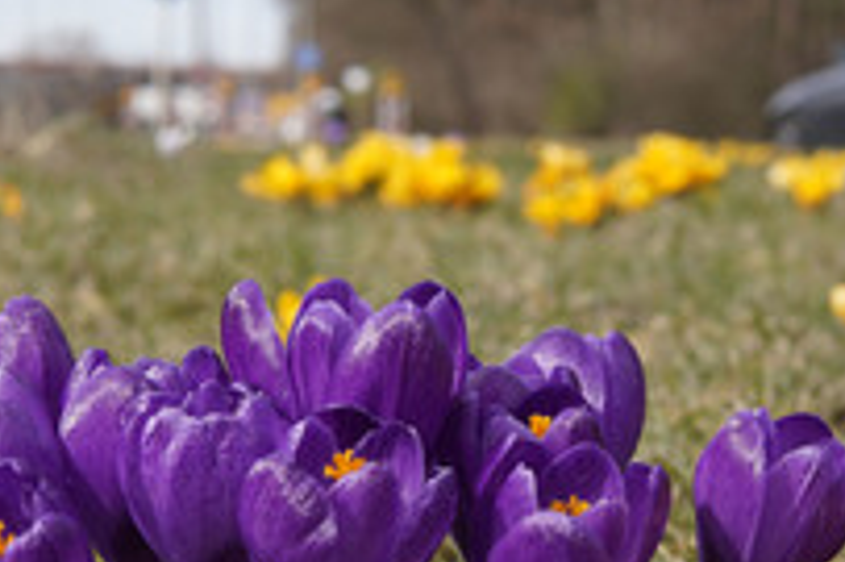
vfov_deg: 13.7
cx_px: 527
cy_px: 341
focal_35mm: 100
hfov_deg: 20.4
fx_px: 2345
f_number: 7.1
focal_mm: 30
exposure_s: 1/200
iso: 100
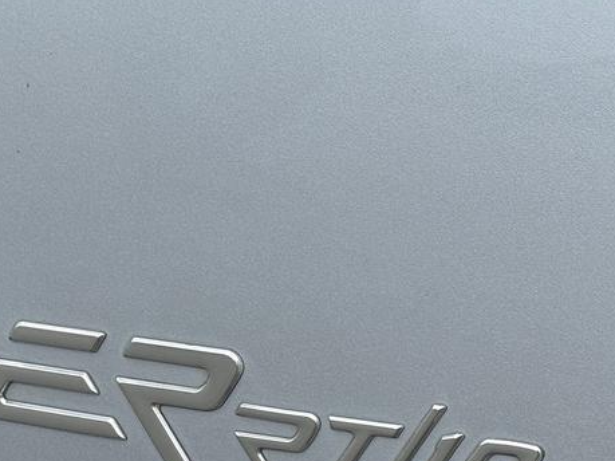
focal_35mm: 134
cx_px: 196
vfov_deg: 11.0
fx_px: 2380
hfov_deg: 14.7
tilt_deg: -14.3
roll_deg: +0.3
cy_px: 330
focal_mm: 6.76
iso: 64
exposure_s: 1/1287
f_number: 1.78
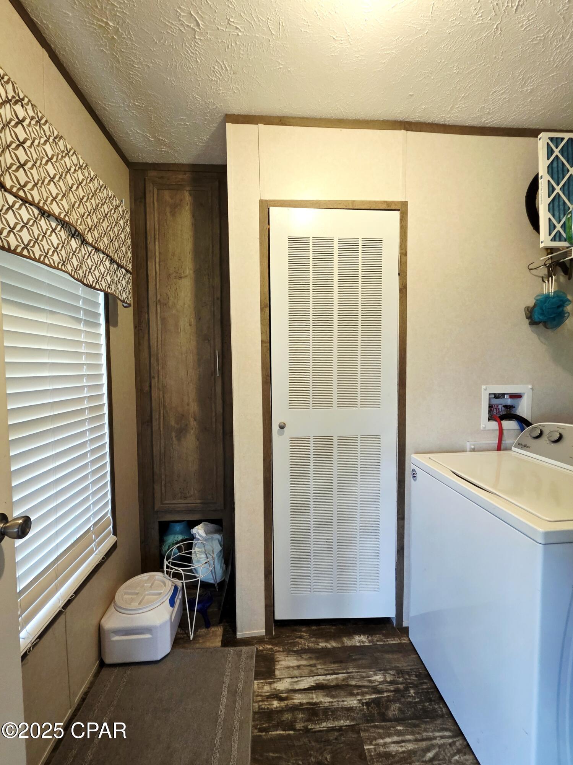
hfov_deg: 89.9
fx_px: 287
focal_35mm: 13
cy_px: 382
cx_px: 286
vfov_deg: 106.2
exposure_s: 1/60.2
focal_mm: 2.2
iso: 250
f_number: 1.9
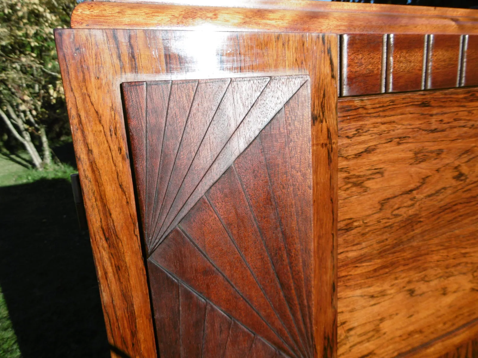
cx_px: 239
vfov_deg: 56.8
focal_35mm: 24
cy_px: 179
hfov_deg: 71.6
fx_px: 331
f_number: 3.1
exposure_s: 1/640
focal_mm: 4.3
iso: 100
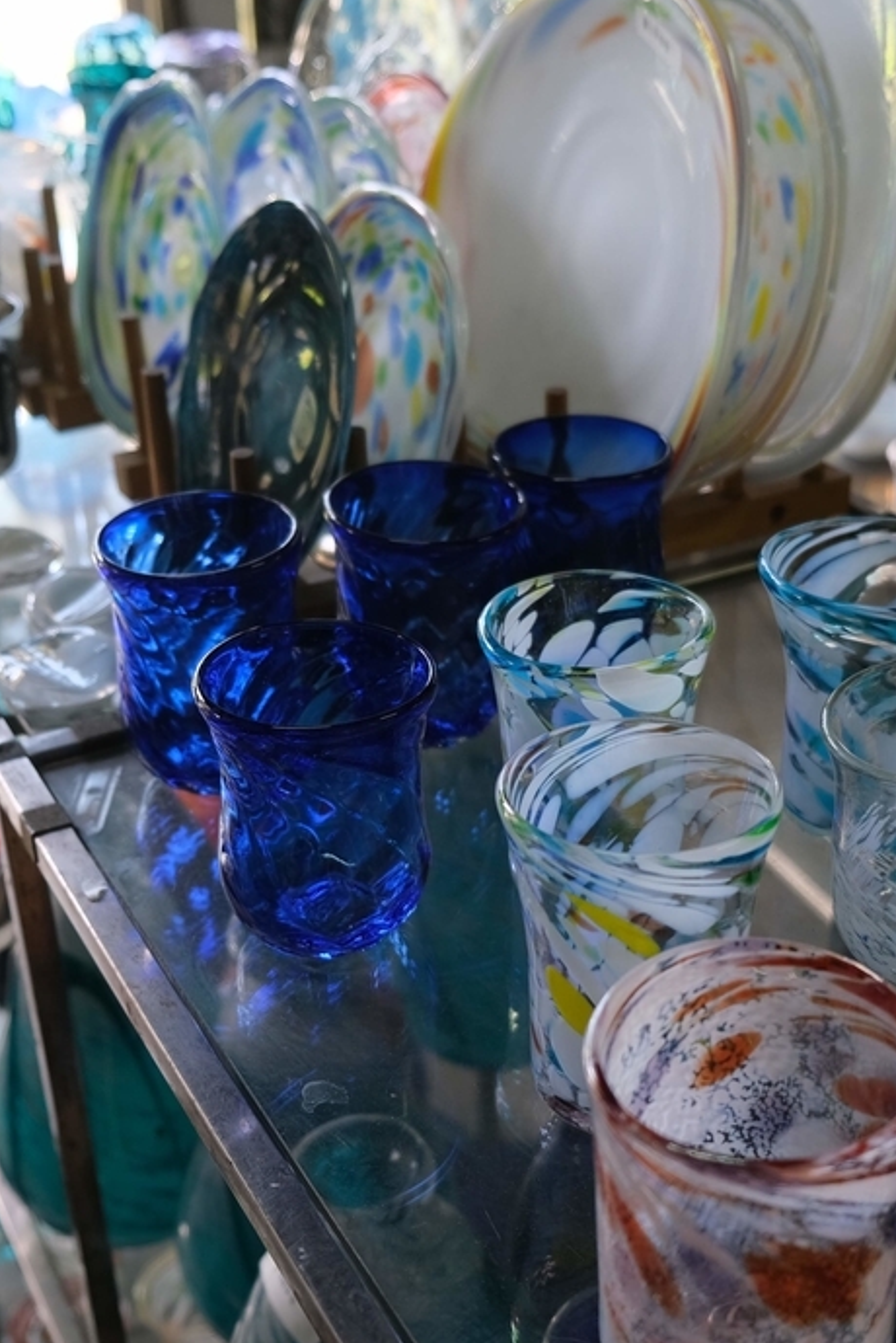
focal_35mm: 47
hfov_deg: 28.5
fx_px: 1753
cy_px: 708
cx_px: 600
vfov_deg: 41.9
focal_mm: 18
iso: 320
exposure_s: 1/60
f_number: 2.8
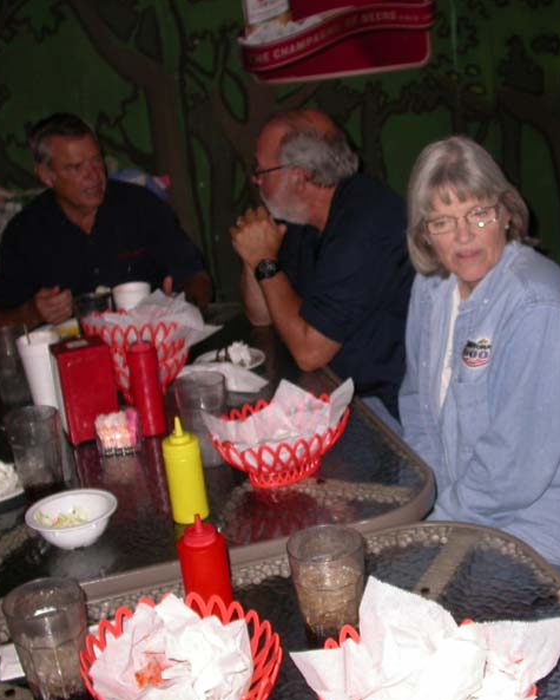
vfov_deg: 37.3
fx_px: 1035
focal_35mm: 50
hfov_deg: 30.1
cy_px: 353
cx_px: 363
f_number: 2.6
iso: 100
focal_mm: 7.85
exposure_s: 1/60
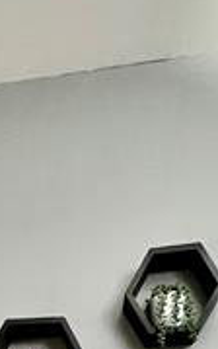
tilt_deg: -4.1
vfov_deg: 21.8
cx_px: -43
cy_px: 628
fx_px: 560
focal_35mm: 59
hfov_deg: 20.6
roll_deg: -1.6
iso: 640
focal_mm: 1.57
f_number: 1.8
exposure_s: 1/60
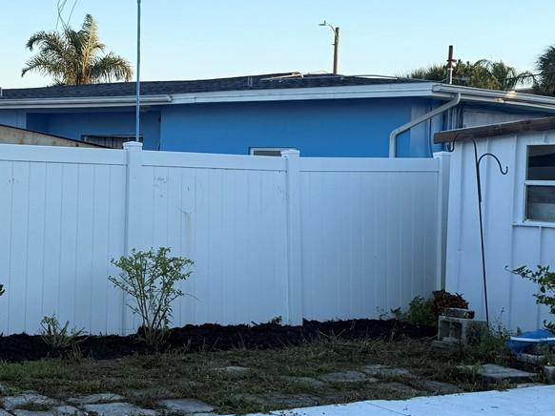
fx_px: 1058
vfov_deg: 22.2
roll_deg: -1.7
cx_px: 136
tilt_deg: -3.0
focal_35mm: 66
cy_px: 206
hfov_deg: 28.9
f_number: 1.78
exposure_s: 1/780
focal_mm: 6.76
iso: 80
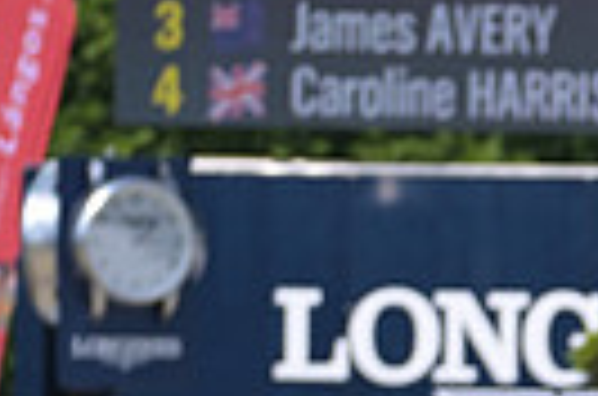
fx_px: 17400
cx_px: 1232
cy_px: 277
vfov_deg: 1.3
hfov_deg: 2.0
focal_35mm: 1050
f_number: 5
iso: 250
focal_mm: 240
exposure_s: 1/1250
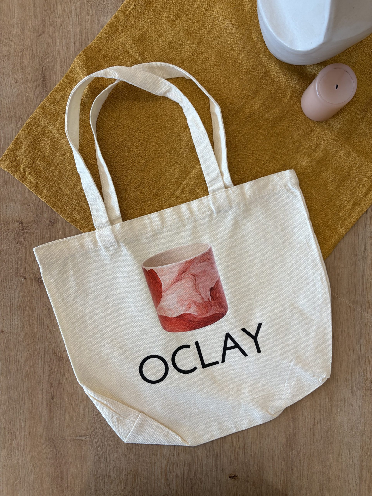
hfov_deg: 53.1
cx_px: 186
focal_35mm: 26
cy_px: 248
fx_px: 373
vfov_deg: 67.3
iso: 50
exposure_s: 1/100
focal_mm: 5.96
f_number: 1.6
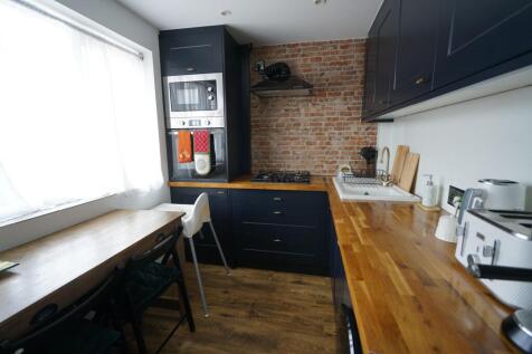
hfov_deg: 96.8
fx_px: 236
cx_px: 266
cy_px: 177
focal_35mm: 16
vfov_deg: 73.7
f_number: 4
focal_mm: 16
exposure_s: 1/60
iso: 320
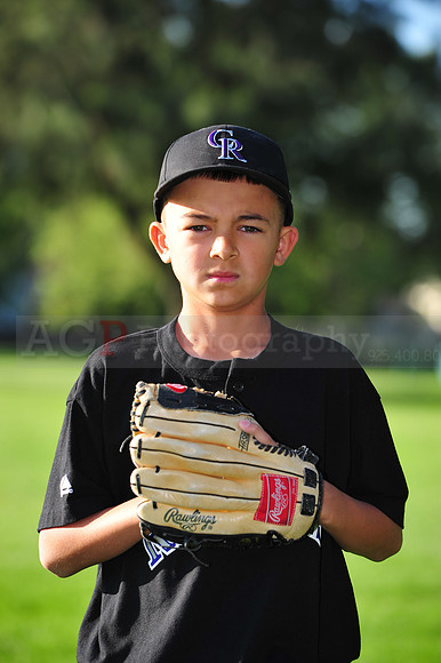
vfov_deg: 13.3
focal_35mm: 155
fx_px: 2851
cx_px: 220
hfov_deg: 8.8
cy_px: 332
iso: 200
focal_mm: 155
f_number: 5
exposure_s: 1/400
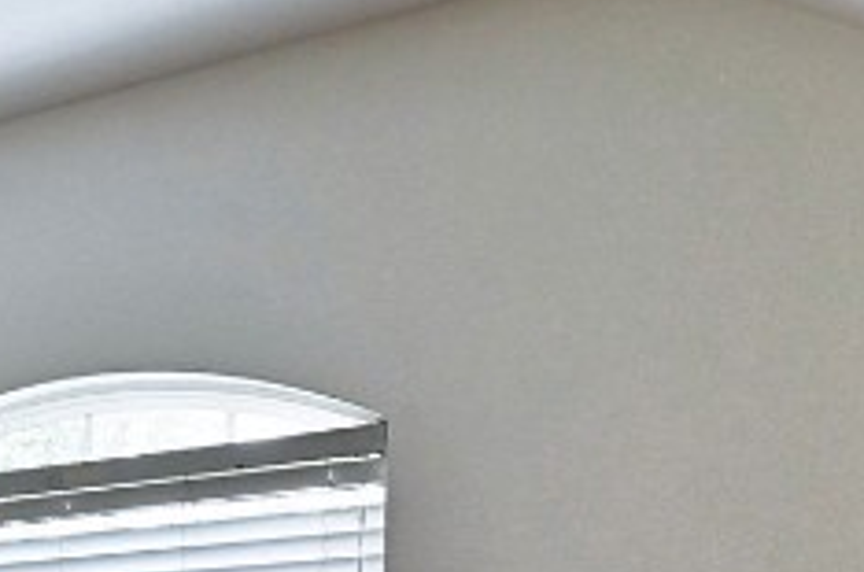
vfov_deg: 14.4
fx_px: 2071
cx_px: -635
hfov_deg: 18.9
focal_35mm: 86
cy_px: 915
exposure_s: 1/5
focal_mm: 17.5
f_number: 8
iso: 400
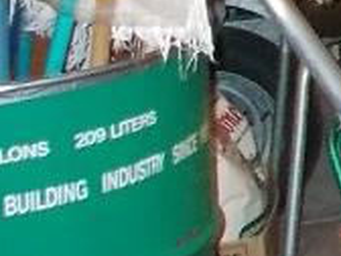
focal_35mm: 180
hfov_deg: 9.6
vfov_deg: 7.9
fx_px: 1773
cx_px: 840
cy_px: -255
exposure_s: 1/25
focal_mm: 4.6
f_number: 3.2
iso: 450
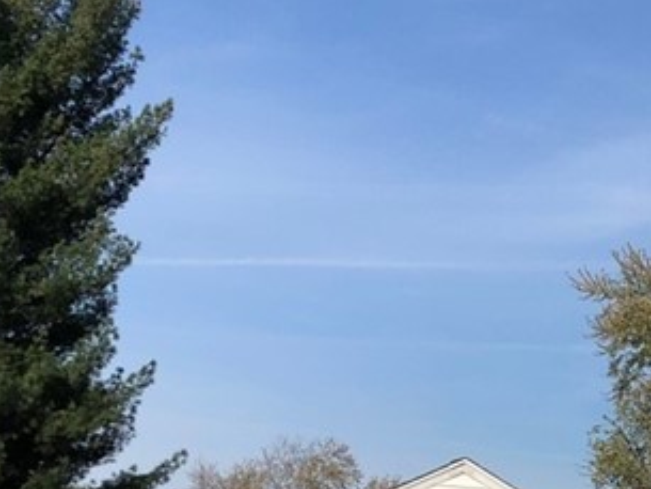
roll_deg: -0.7
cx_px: 864
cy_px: 613
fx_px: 1768
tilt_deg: +1.6
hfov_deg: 19.2
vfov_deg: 15.1
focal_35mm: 94
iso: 20
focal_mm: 3.99
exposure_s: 1/3205
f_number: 1.8
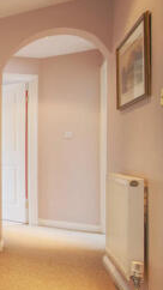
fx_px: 261
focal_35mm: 34
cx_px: -155
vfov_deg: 58.0
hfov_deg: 19.9
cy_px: 154
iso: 64
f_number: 11
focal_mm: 12
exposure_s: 1/1.25
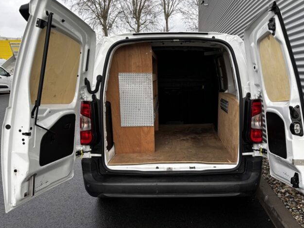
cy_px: 114
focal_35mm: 32
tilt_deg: -9.1
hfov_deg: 56.6
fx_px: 281
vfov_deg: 44.2
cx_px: 175
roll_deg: +0.0
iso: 50
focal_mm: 5.96
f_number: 1.6
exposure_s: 1/544
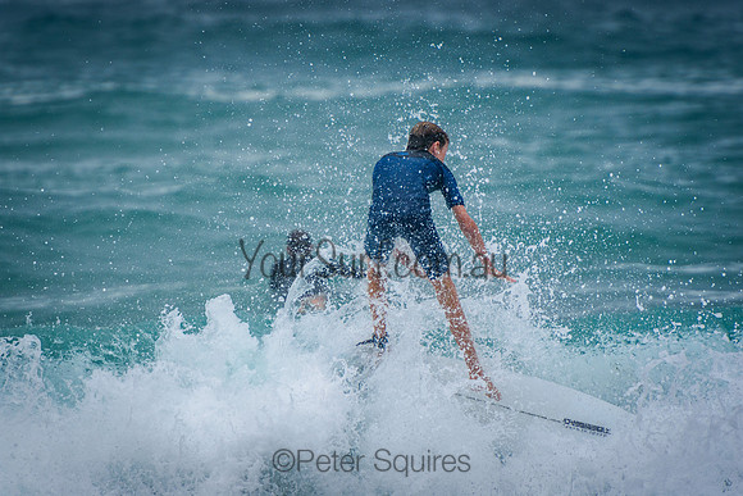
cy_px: 248
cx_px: 372
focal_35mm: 600
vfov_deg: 2.3
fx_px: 12386
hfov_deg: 3.4
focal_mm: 400
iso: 320
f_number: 5.6
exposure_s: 1/2000
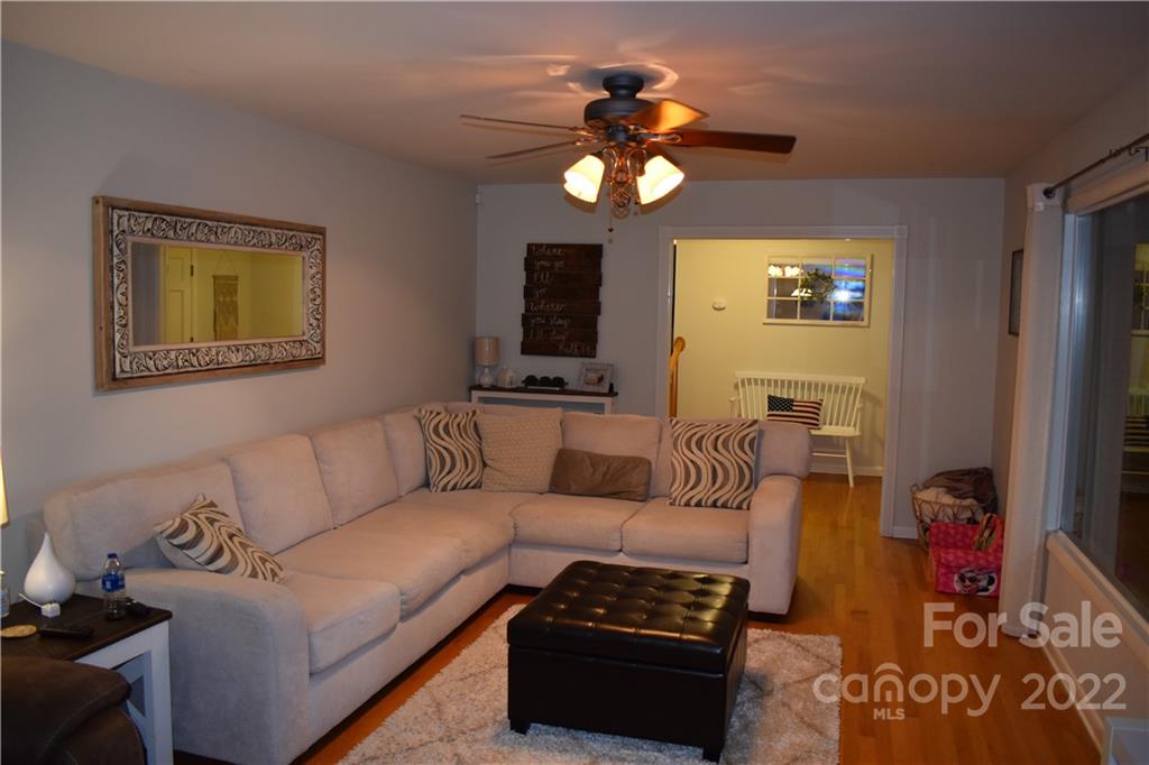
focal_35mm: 27
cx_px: 574
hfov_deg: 67.4
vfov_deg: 47.9
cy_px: 382
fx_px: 861
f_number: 4.5
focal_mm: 18
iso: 800
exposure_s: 1/80
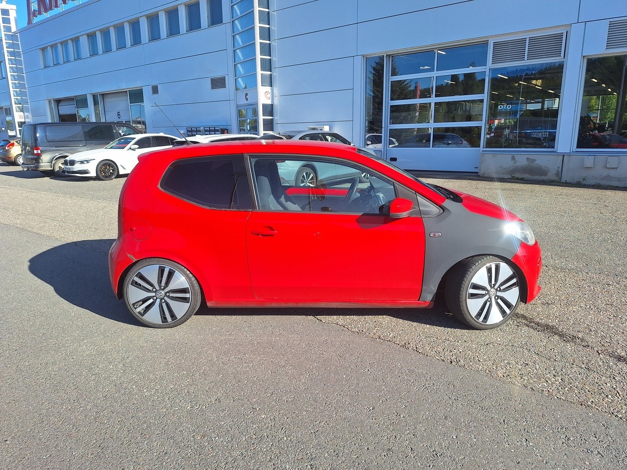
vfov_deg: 58.9
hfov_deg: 73.9
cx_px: 314
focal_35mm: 23
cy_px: 235
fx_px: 417
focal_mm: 5.54
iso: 40
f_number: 1.8
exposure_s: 1/1786
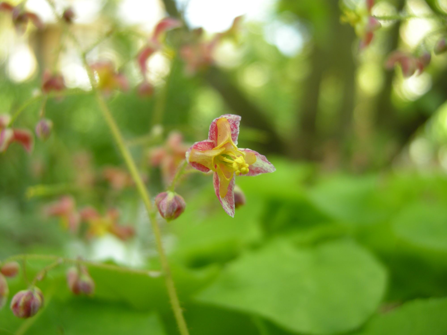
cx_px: 224
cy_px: 168
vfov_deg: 40.7
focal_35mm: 35
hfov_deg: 52.6
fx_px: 452
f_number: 3
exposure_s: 1/59.6
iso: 64
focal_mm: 7.5
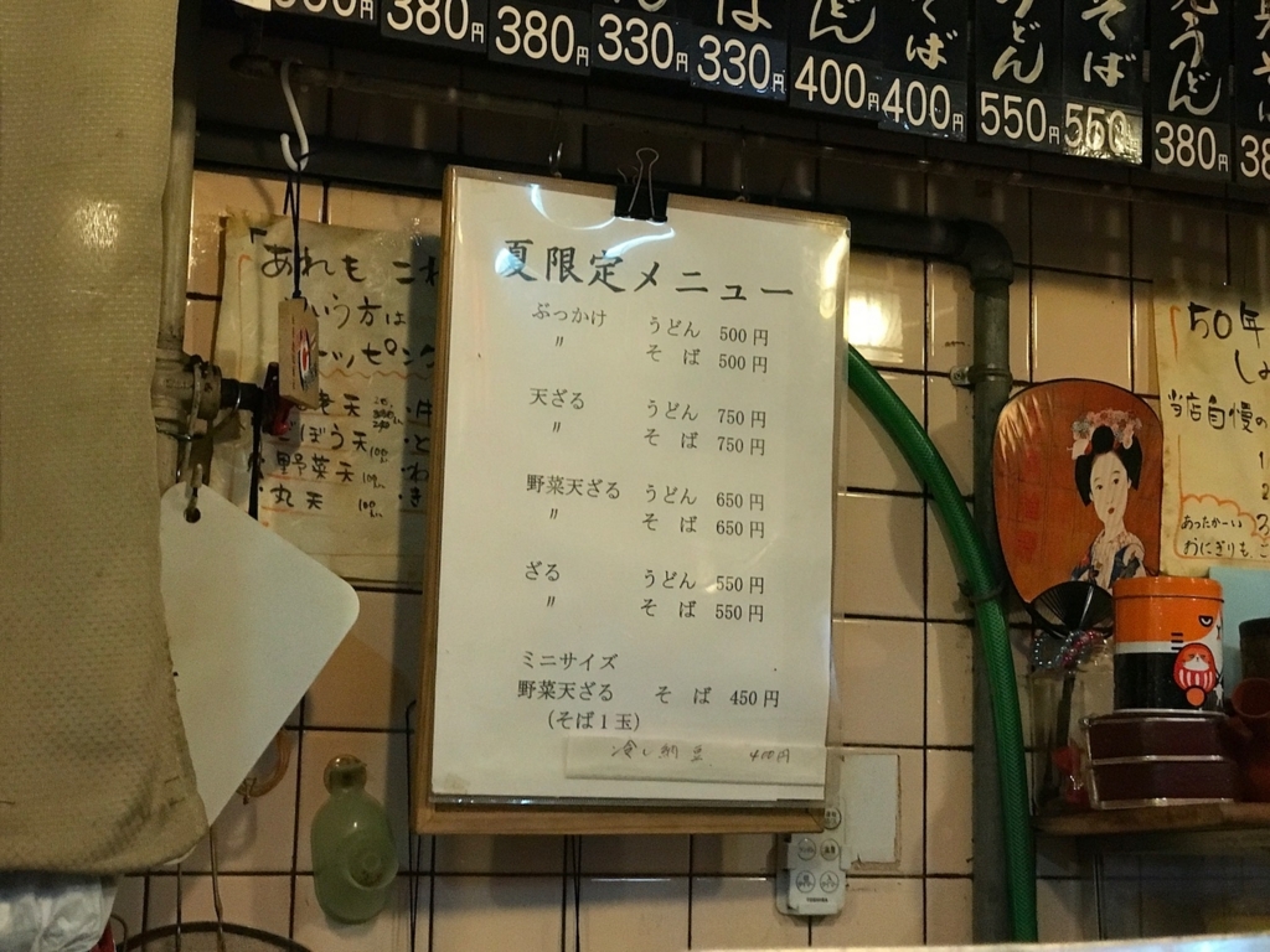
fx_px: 2091
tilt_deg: +7.8
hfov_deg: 33.8
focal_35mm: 57
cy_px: 476
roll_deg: -0.7
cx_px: 635
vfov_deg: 25.7
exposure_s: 1/60
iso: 500
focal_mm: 6.6
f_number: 2.8
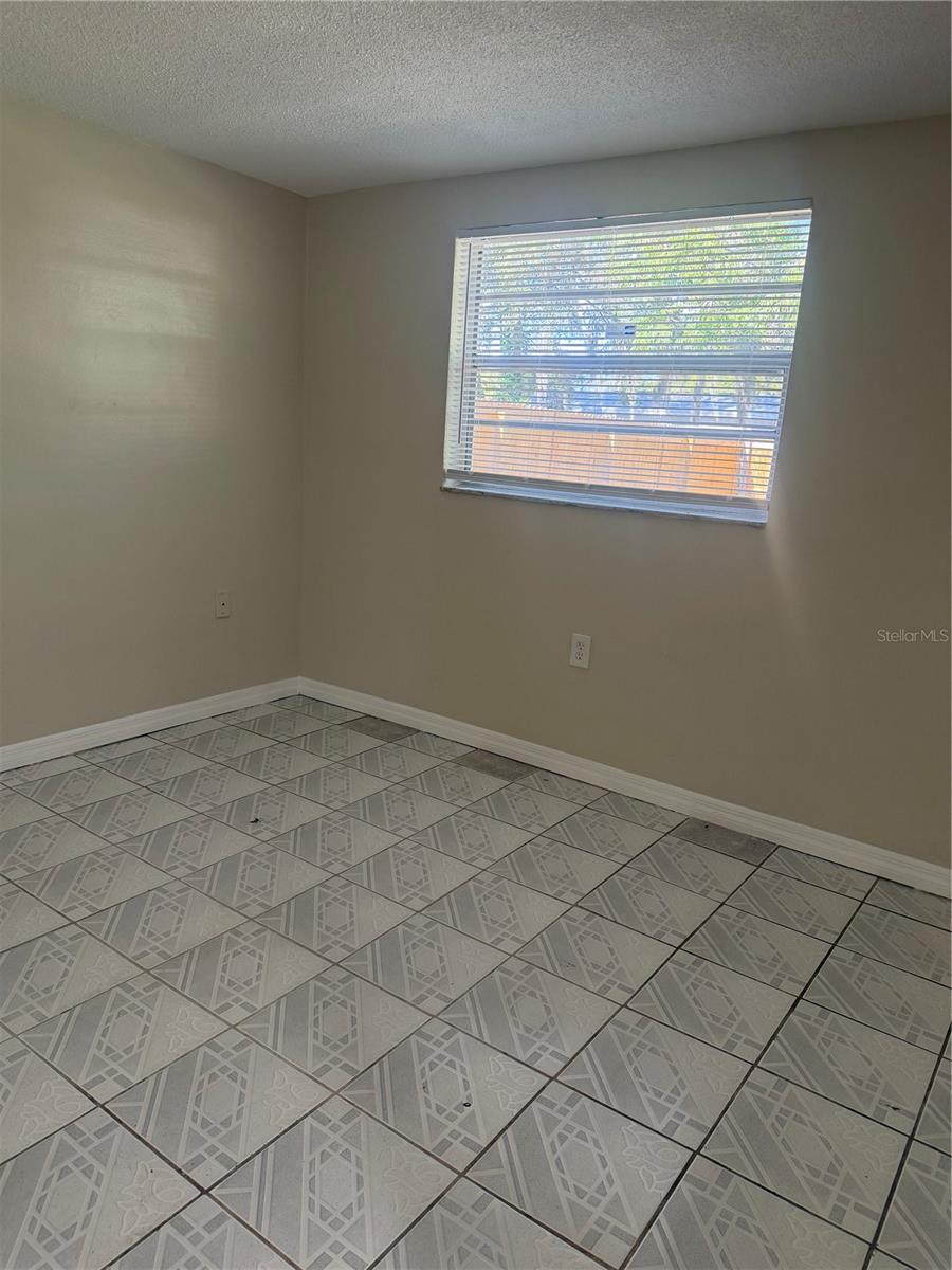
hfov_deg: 56.8
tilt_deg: -13.1
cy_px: 635
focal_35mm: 24
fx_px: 880
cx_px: 476
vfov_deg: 71.6
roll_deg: -4.3
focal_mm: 6.76
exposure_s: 1/141
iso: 200
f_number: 1.78
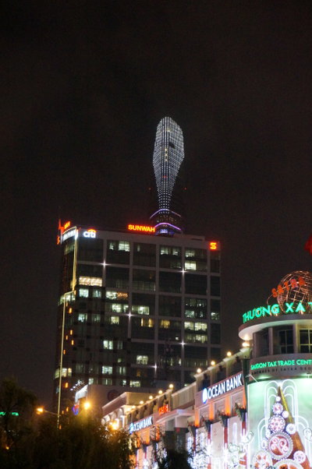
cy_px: 234
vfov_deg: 31.2
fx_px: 840
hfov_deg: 21.0
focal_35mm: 64
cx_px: 156
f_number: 5.6
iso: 3200
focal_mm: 43
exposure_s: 1/30
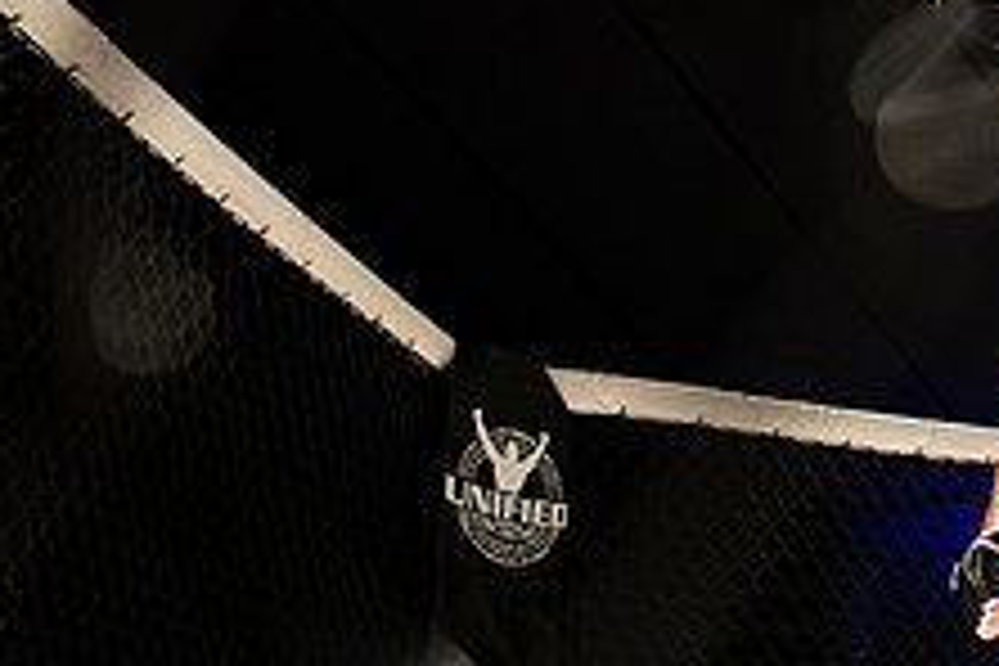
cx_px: 1120
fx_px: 2470
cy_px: 412
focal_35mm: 89
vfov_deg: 15.3
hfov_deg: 21.6
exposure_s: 1/1000
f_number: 2.8
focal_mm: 30
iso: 720
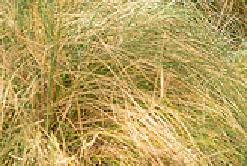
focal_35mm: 247
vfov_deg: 5.5
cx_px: 413
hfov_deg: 8.1
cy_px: -120
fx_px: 1698
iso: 200
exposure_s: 1/200
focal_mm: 70
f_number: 5.6
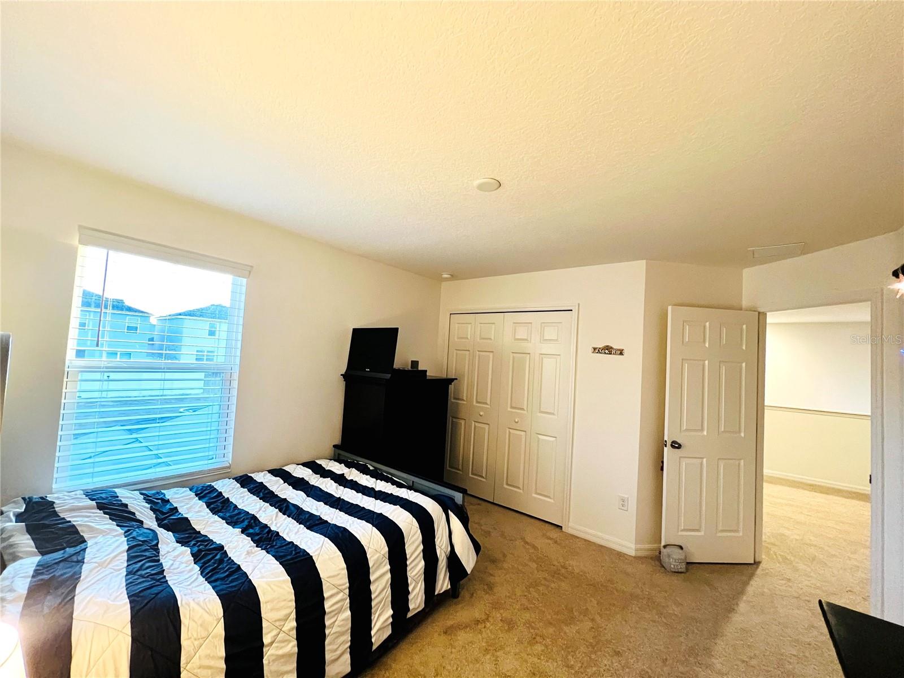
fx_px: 339
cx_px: 452
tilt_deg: +2.6
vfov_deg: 89.9
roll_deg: -2.7
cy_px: 339
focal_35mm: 13
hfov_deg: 106.2
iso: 500
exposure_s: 1/60
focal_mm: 1.57
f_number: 1.8
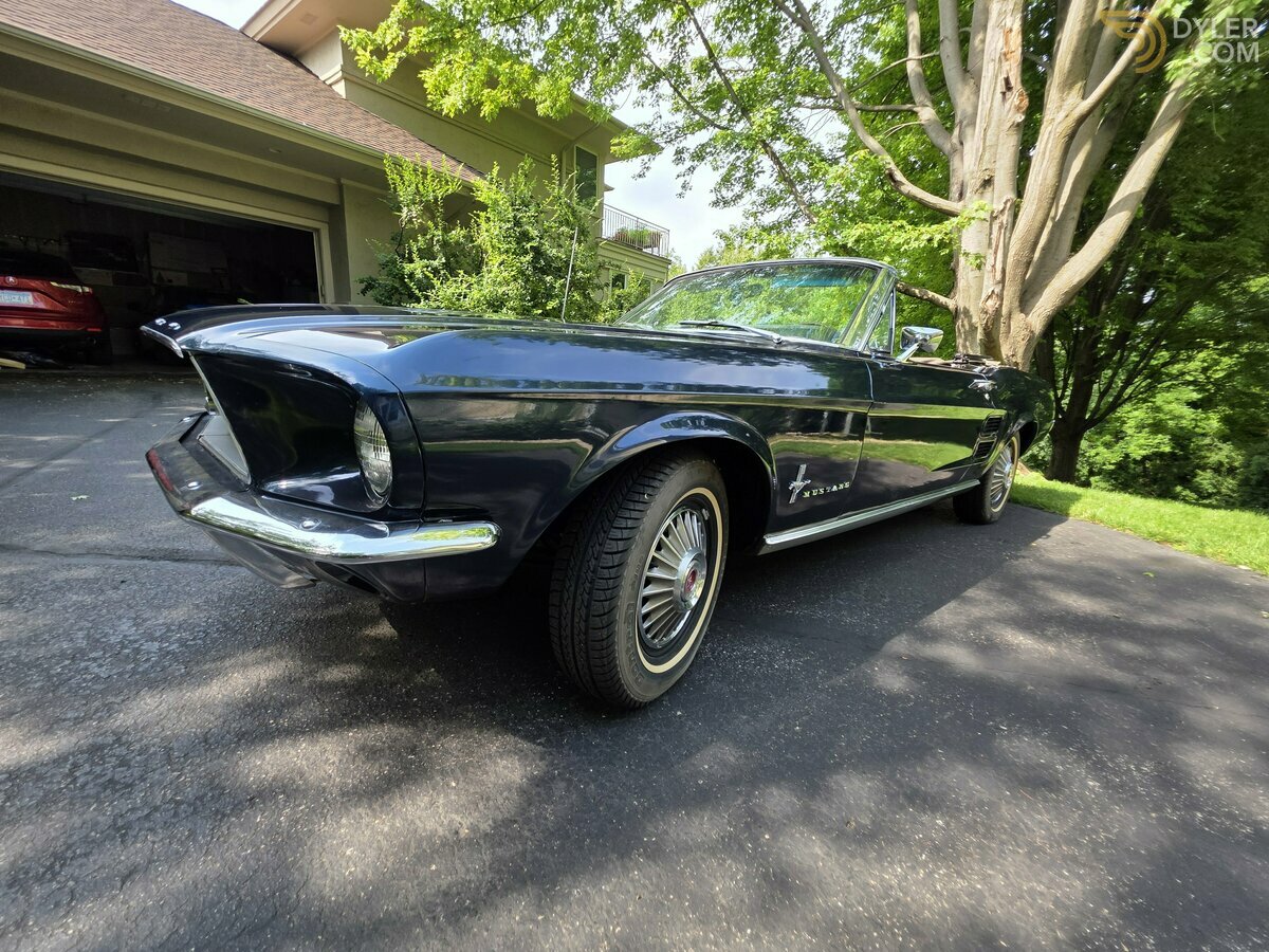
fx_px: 477
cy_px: 476
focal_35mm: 13
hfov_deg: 106.2
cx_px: 634
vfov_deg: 89.9
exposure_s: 1/335
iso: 40
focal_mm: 2.2
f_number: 1.9
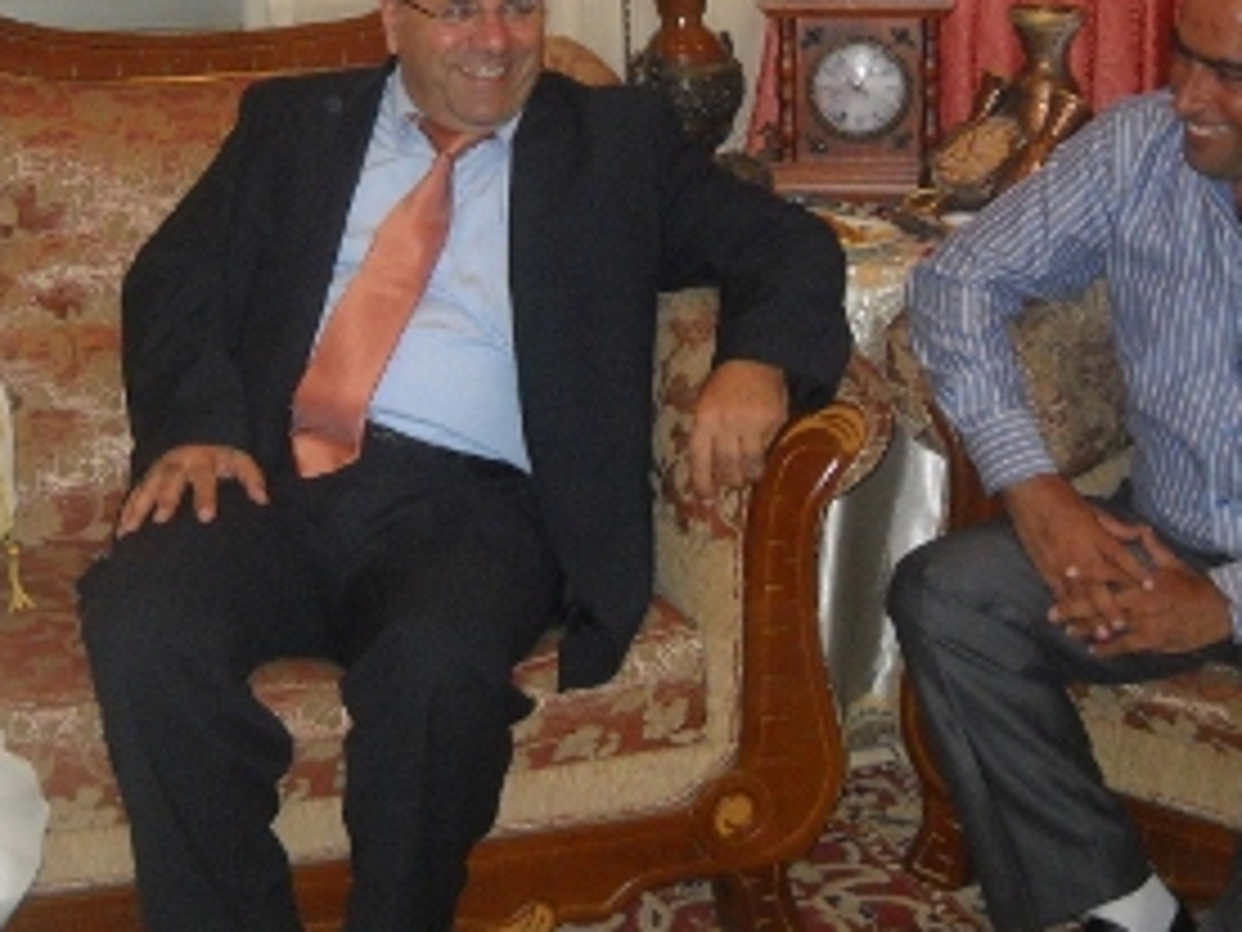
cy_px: 185
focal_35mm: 72
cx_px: 452
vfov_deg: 20.2
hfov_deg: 26.9
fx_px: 2583
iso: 400
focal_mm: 6.72
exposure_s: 1/30
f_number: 3.1
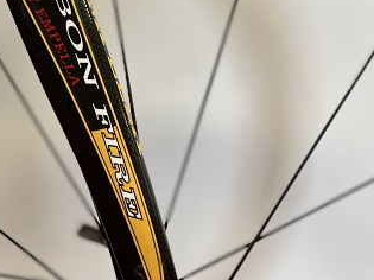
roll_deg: -6.8
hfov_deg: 28.1
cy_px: -75
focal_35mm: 66
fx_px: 713
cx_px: 23
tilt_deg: -11.8
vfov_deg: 20.5
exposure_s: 1/50
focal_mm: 5.1
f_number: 1.6
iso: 100
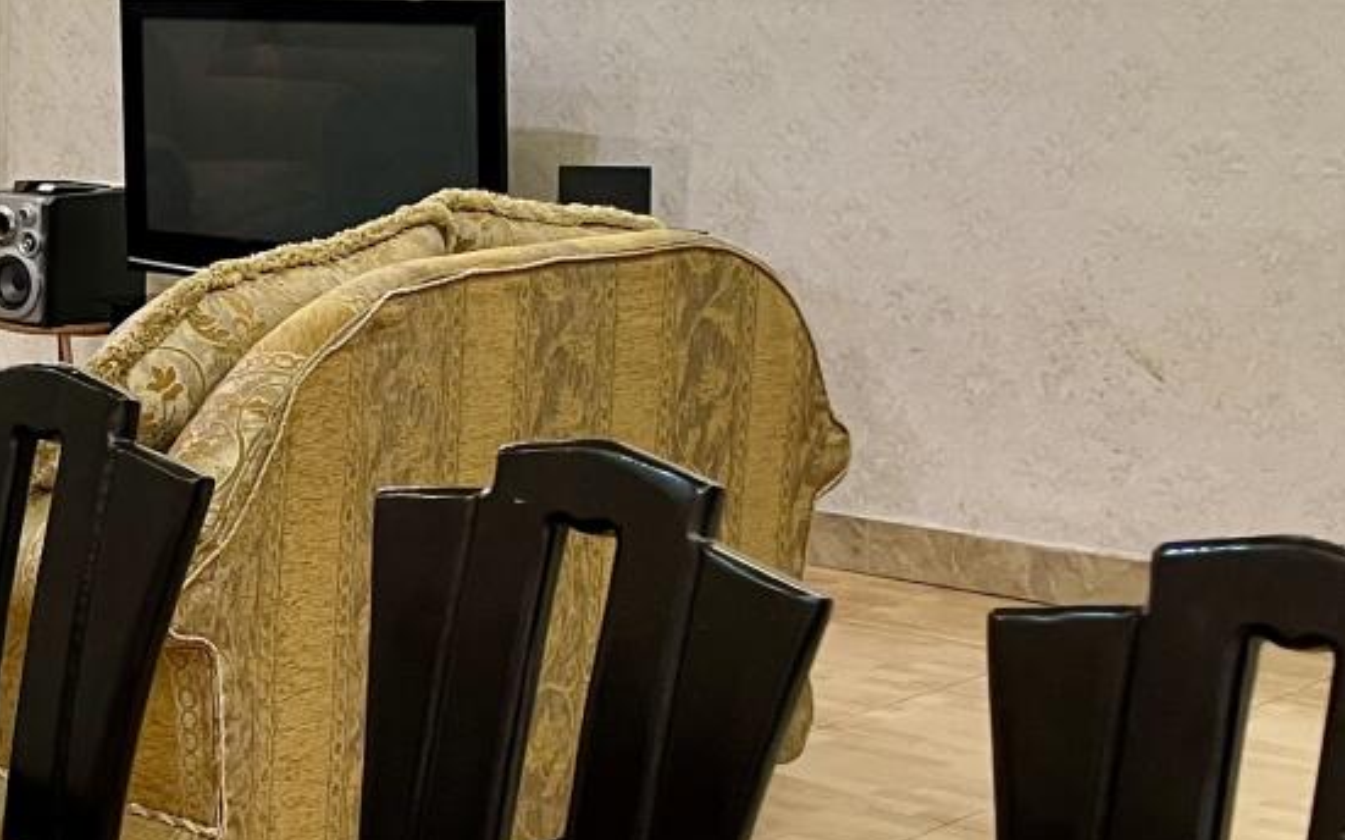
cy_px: 171
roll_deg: +0.3
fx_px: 2932
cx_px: -517
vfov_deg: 16.2
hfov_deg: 22.4
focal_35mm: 80
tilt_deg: -5.5
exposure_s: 1/50
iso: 125
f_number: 1.6
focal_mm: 5.1
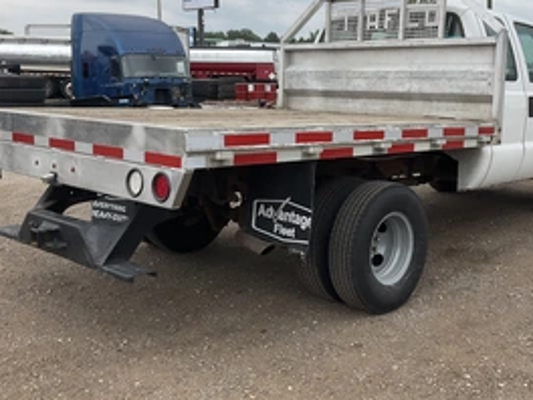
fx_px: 677
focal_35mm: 44
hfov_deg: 42.7
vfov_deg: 32.8
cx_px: 319
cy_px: 156
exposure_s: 1/869
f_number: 1.8
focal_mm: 3
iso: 25
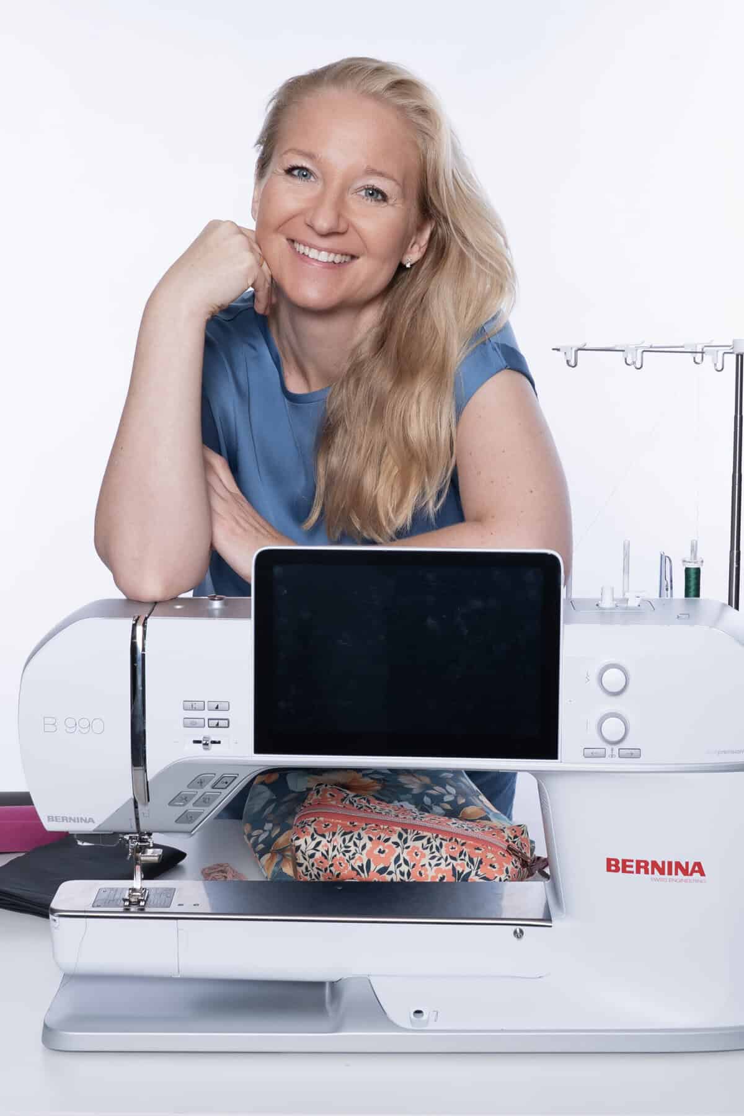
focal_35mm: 32
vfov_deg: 58.7
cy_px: 558
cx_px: 372
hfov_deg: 41.1
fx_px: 992
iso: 160
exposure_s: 1/160
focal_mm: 32
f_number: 7.1
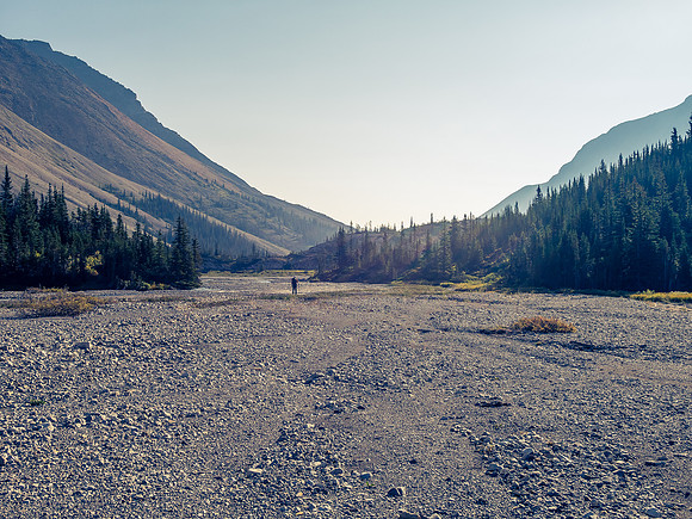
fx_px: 720
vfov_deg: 39.7
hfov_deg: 51.4
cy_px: 260
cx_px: 346
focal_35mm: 36
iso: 200
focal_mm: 18
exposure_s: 1/640
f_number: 8
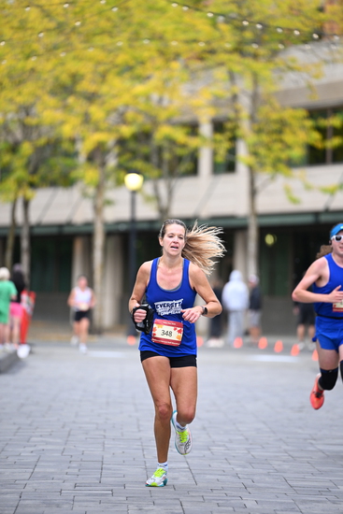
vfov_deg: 10.3
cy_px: 257
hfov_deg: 6.9
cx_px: 172
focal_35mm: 200
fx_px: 2856
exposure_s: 1/1600
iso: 1000
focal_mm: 200
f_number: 2.8
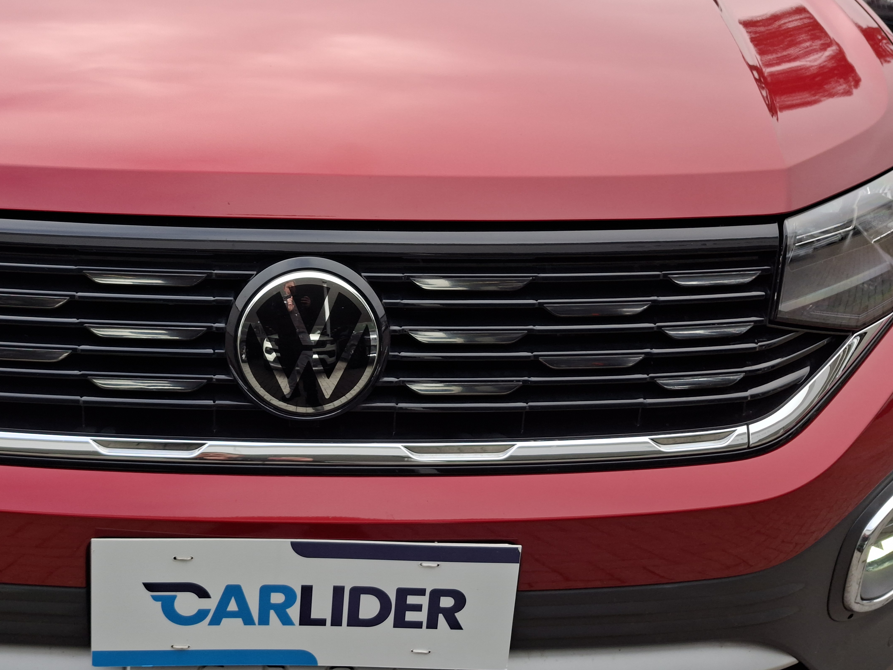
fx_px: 1135
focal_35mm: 44
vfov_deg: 32.4
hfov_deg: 42.0
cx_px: 256
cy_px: 181
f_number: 1.8
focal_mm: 5.54
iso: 50
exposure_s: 1/332
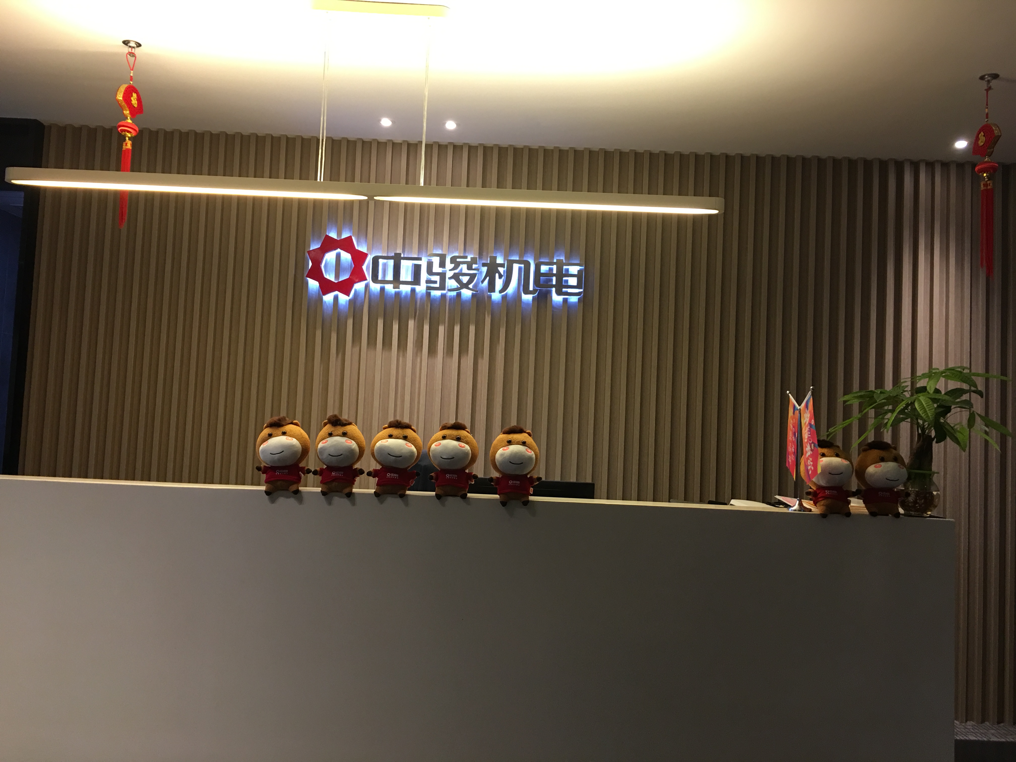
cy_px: 381
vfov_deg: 48.2
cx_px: 508
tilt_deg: +4.3
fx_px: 851
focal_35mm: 29
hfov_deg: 61.7
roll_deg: -2.3
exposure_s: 1/17
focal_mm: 4.15
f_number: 2.2
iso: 50
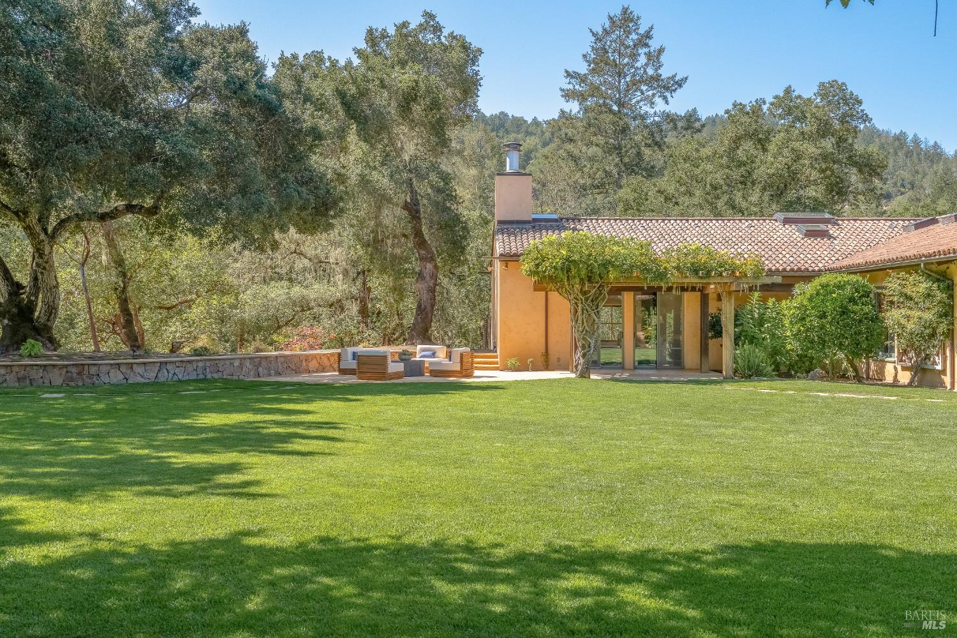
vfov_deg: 36.9
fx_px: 957
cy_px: 319
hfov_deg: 53.1
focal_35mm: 36
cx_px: 478
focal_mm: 24
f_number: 8
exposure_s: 1/8000
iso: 400
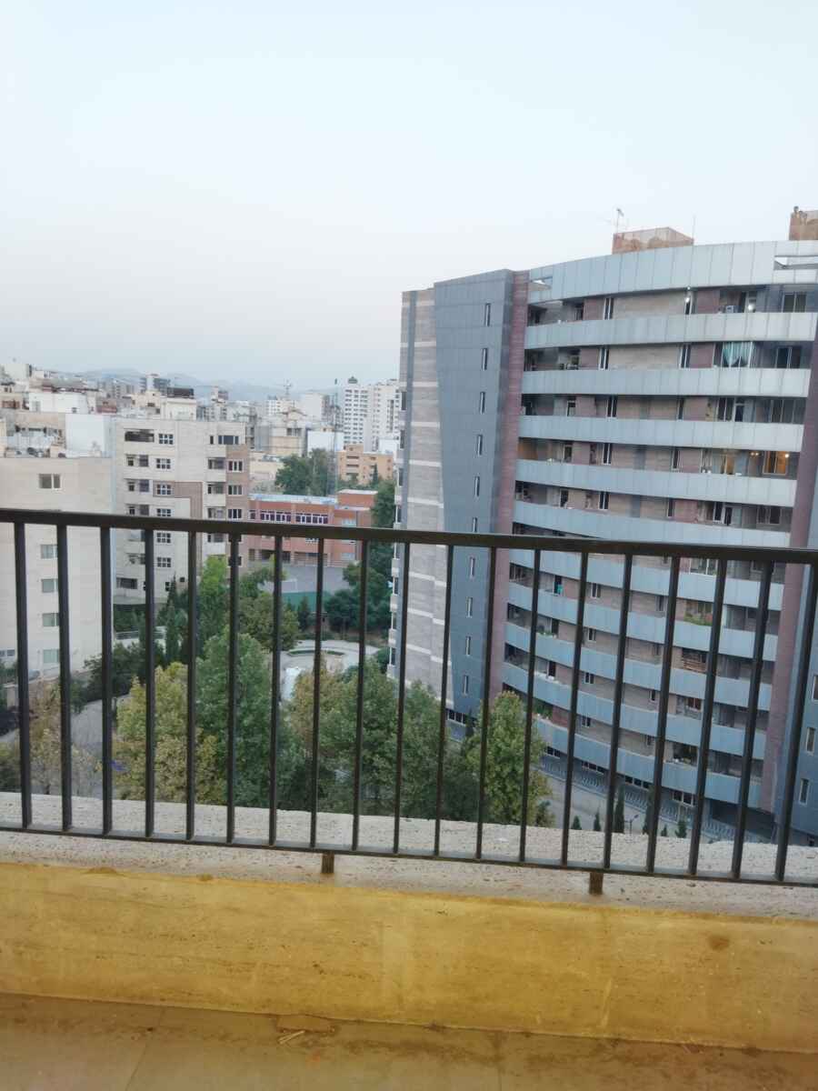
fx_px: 851
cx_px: 409
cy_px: 546
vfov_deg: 65.3
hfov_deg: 51.4
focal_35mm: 27
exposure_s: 1/50
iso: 103
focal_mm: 4.71
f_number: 1.79
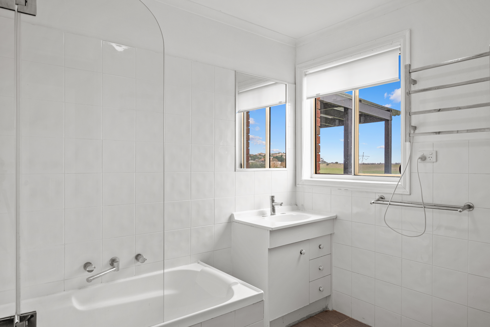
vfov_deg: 55.1
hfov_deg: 76.1
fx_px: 313
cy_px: 164
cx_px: 245
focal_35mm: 23
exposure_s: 1/10
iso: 320
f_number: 8
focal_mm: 15
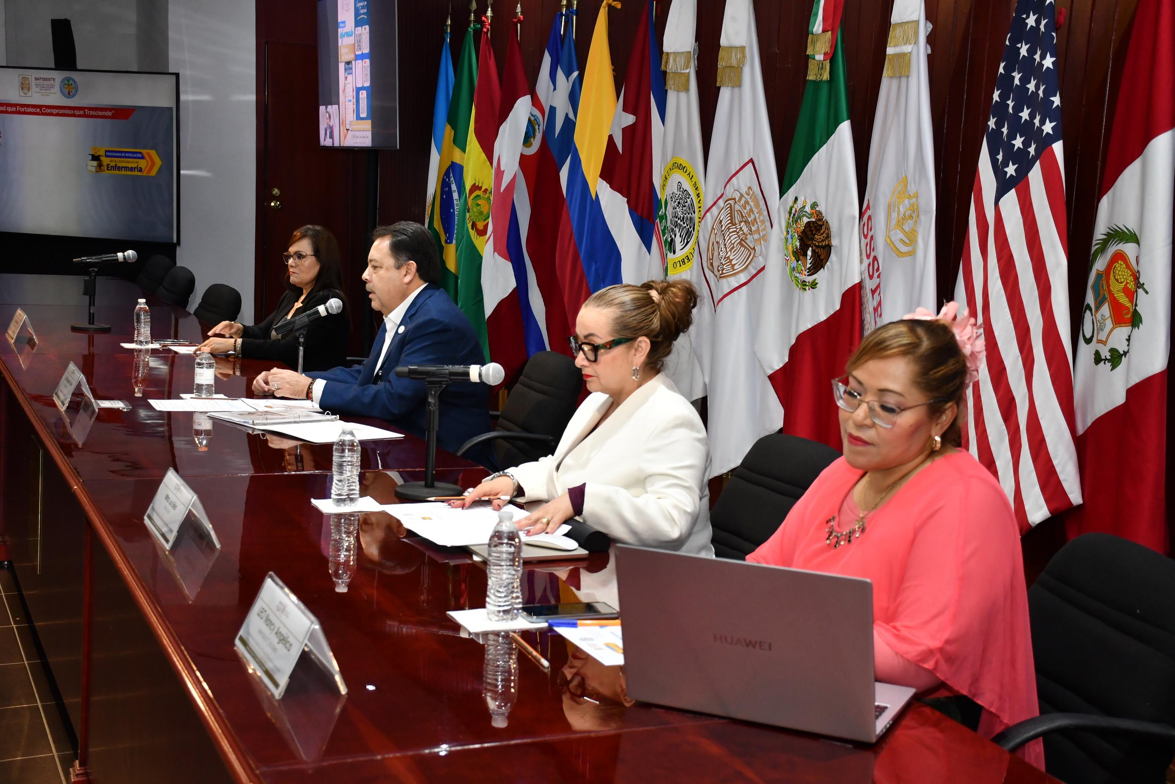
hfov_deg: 38.9
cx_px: 588
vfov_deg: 26.5
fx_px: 1664
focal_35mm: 51
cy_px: 392
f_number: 5.6
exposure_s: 1/100
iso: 1000
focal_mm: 34
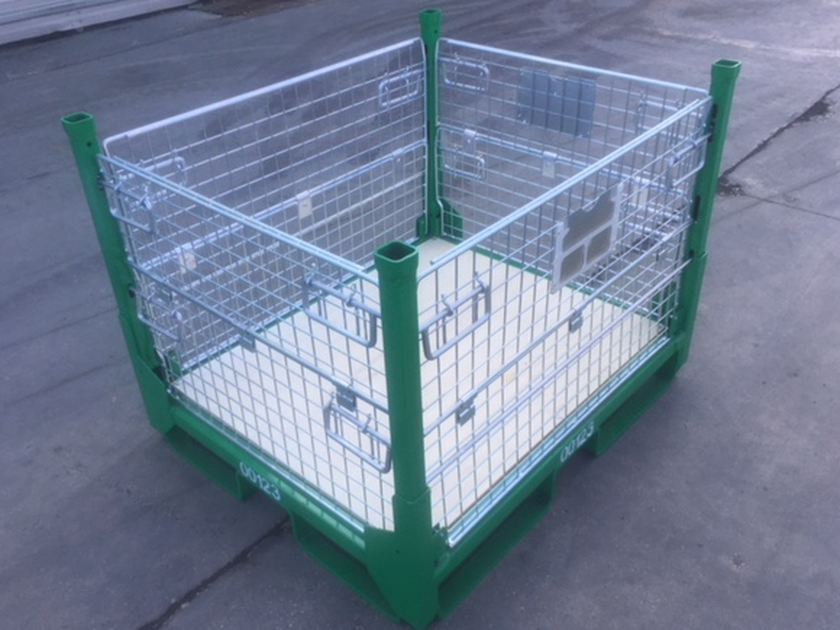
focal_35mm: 32
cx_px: 417
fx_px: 777
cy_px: 317
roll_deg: +3.6
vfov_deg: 44.2
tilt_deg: -31.0
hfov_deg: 56.8
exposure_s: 1/253
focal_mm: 4.15
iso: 32
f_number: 2.2
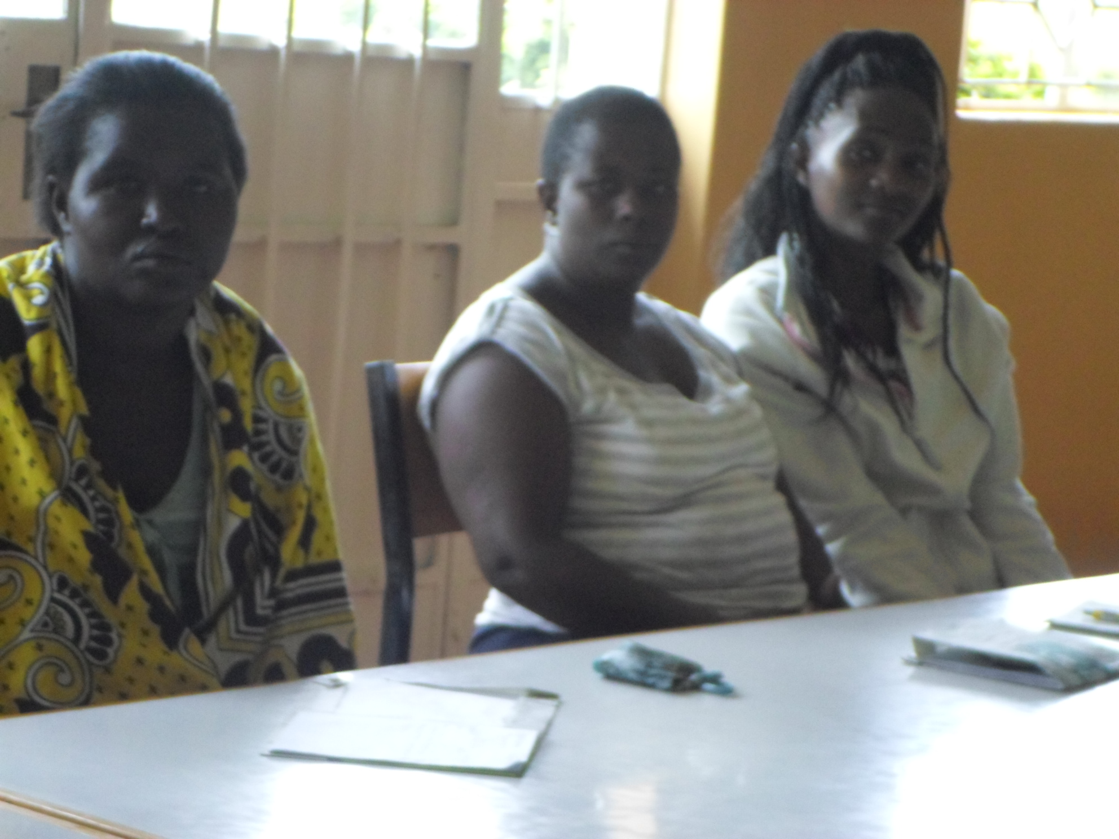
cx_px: 560
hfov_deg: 15.8
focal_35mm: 125
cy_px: 420
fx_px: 4041
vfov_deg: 11.9
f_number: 6.3
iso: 400
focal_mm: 22.5
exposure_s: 1/45
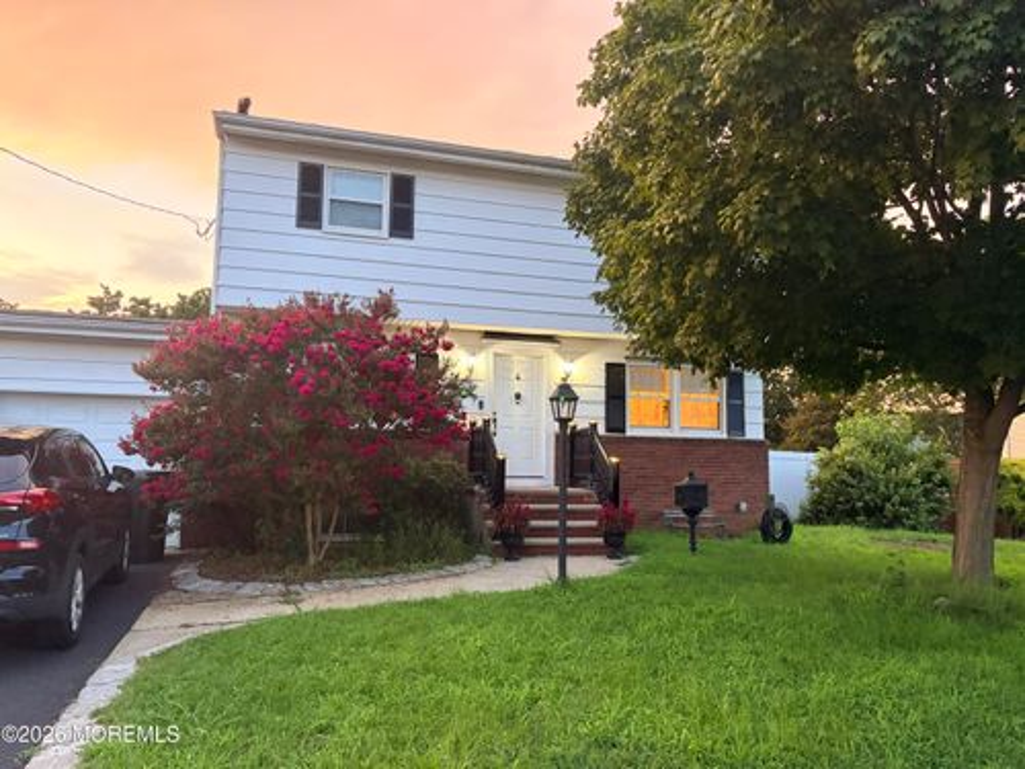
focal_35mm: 26
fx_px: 770
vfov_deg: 53.1
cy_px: 384
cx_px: 512
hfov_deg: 67.3
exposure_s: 1/40
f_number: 1.6
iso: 500
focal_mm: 5.96
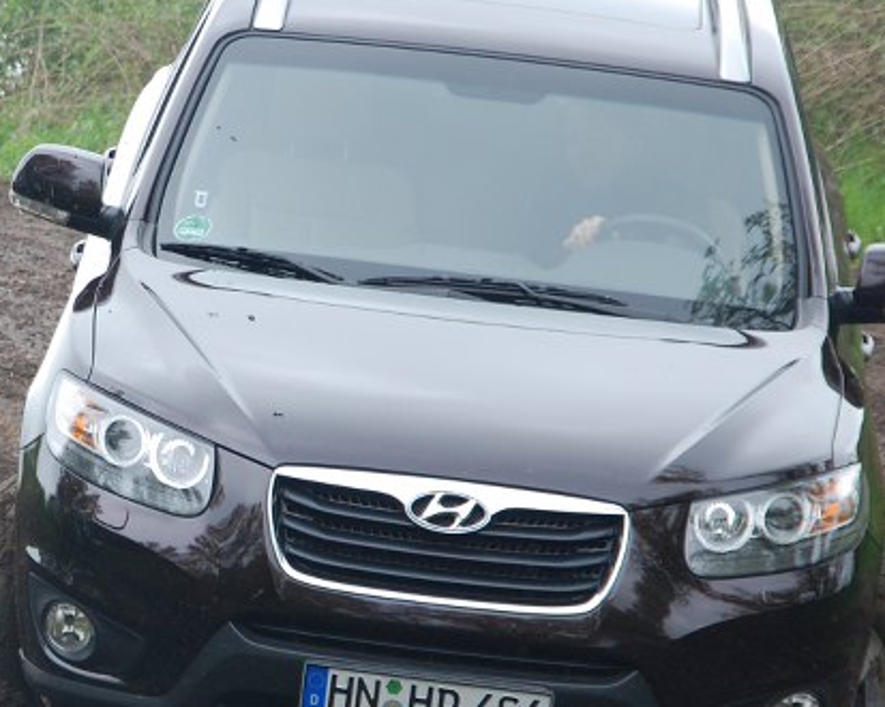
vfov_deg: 4.0
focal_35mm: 384
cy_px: 442
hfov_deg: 5.0
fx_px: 10053
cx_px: 107
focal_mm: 110
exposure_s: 1/320
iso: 400
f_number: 5.6
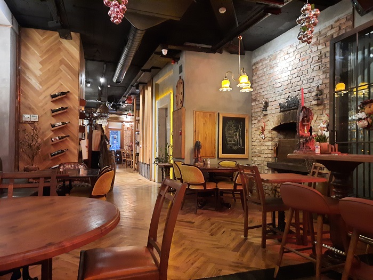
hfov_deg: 69.4
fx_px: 269
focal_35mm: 25
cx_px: 186
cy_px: 140
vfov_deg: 54.9
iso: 800
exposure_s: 1/20
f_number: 2
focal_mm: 4.6
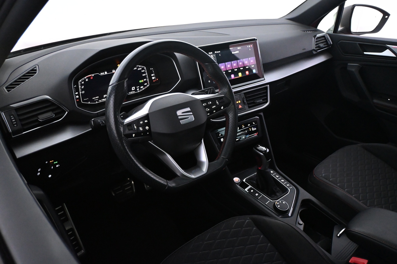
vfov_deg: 43.6
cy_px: 132
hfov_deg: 61.9
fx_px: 331
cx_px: 198
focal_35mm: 30
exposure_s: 1/60
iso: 5000
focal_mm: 20
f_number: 3.8
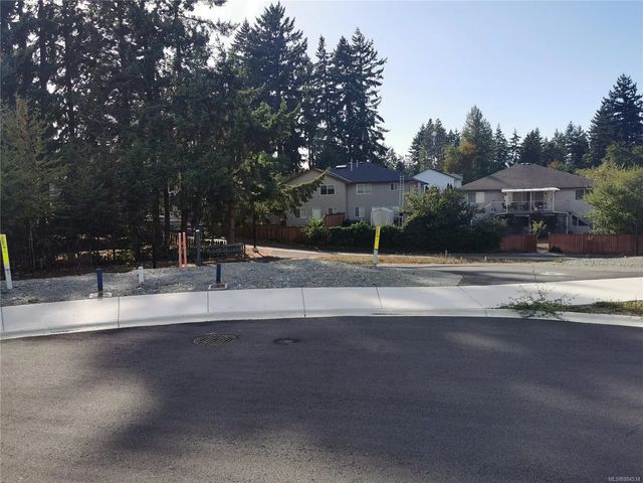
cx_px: 322
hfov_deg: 61.7
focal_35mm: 29
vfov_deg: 48.2
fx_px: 539
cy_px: 242
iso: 50
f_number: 1.6
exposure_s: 1/3067
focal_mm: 5.56
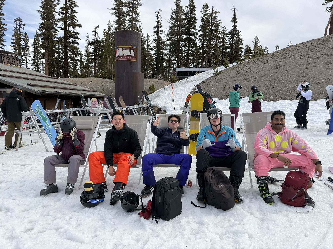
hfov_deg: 71.6
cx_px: 166
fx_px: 231
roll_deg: -0.9
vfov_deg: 56.8
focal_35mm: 24
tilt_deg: -6.0
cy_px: 124
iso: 80
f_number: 1.78
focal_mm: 6.76
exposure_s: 1/2907
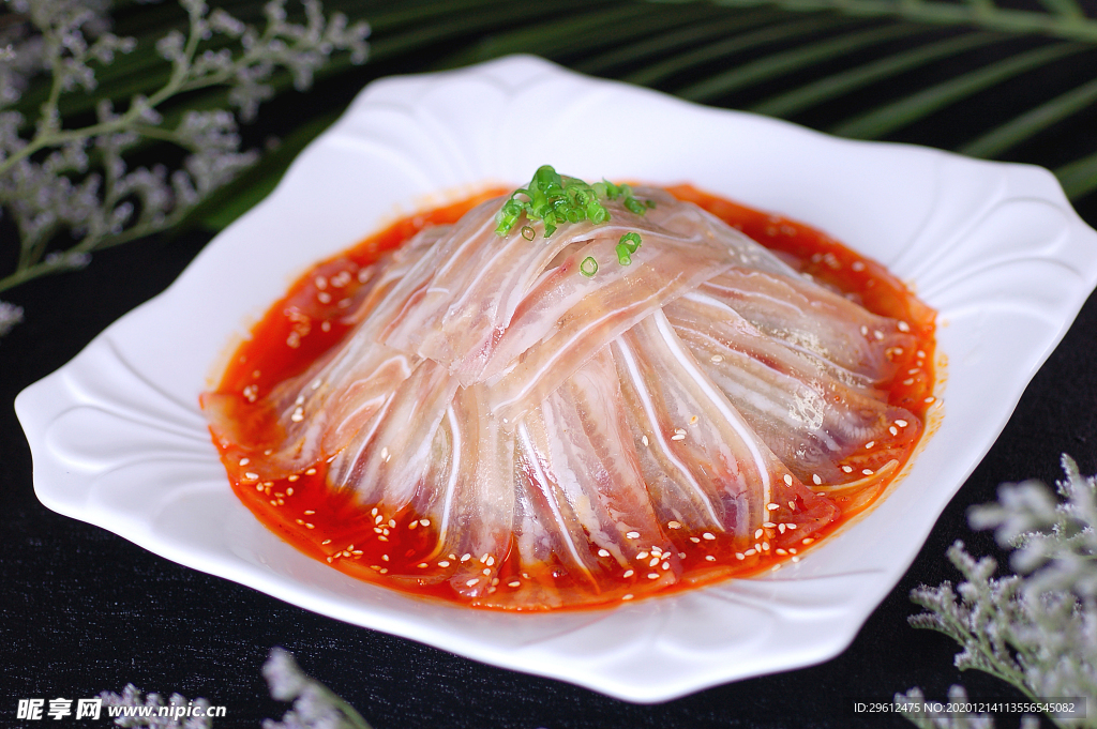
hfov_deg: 22.6
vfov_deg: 15.2
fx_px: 2740
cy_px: 364
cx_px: 548
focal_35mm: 90
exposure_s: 1/640
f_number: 3.5
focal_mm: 60
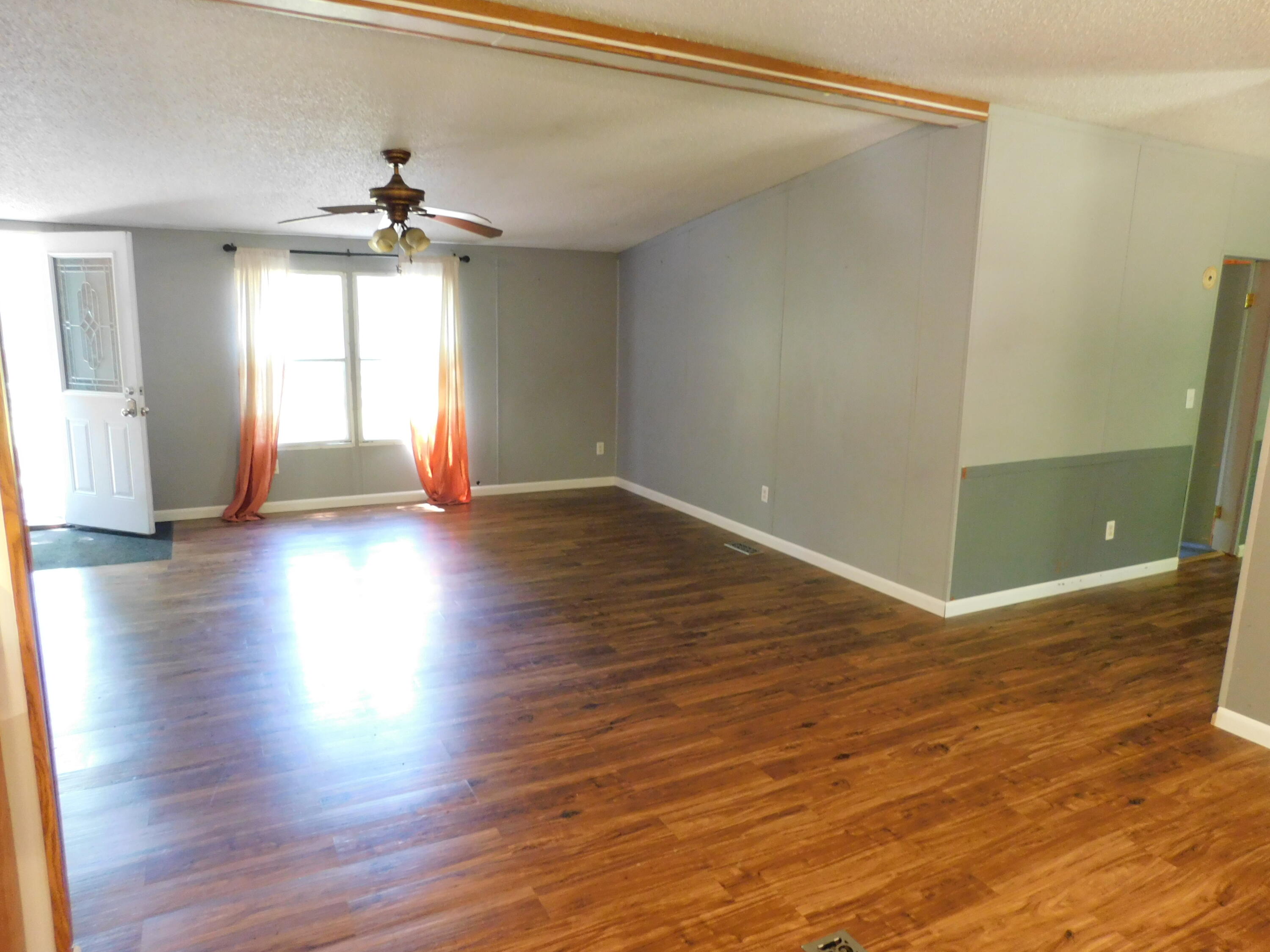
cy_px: 476
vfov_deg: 58.9
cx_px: 635
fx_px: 844
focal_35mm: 23
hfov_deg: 73.9
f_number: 3
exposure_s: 1/15
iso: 400
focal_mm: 4
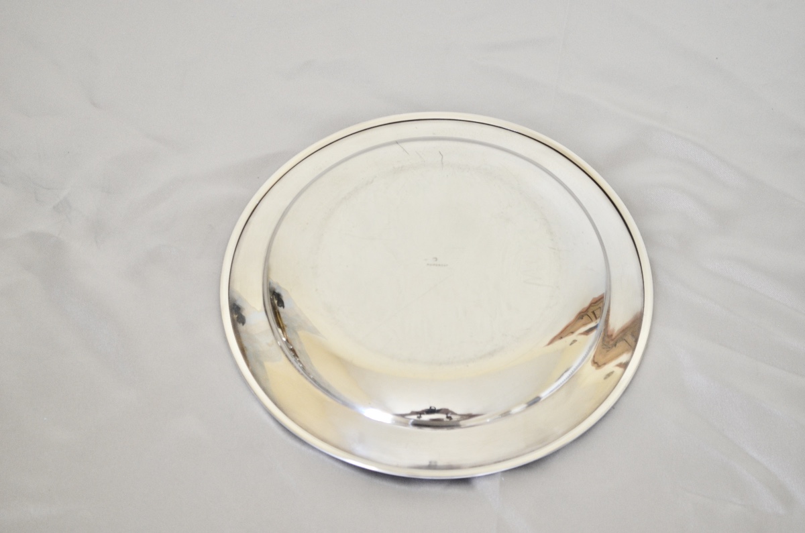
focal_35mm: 72
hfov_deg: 28.1
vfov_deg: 18.8
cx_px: 402
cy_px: 266
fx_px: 1607
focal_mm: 48
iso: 800
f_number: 5.6
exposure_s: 1/50
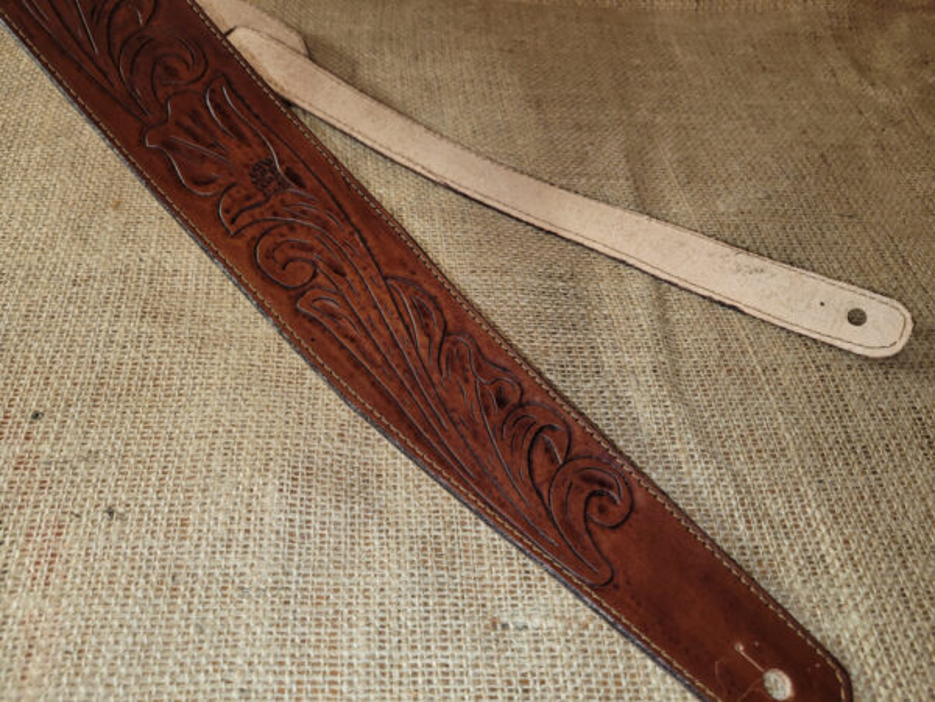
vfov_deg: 53.1
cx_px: 468
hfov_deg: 67.3
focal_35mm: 26
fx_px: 702
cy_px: 351
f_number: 1.8
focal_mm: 5.4
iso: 100
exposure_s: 1/24
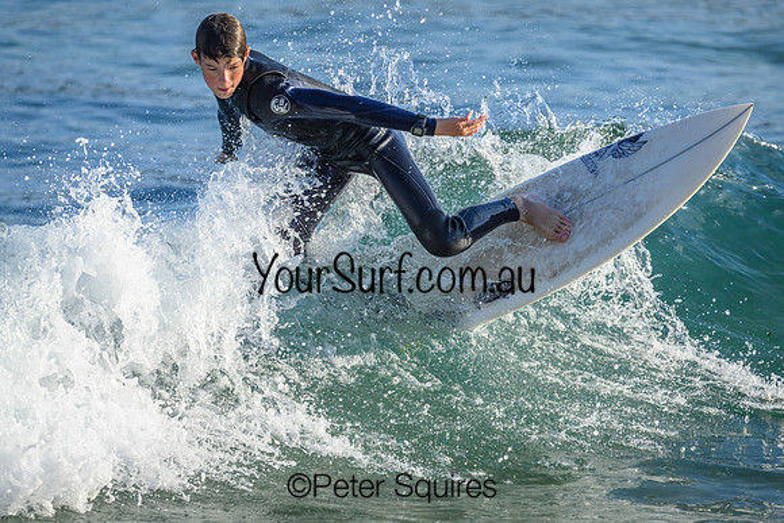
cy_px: 262
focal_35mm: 800
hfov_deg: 2.6
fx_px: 17425
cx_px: 392
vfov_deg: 1.7
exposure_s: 1/2000
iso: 640
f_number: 6.3
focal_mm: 800
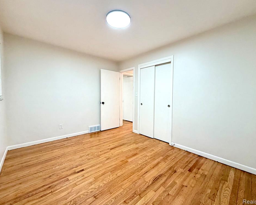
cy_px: 101
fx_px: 114
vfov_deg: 84.0
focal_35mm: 15
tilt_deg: -3.5
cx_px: 130
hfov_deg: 96.8
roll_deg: -0.9
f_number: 2.2
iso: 250
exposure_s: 1/60
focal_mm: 2.22
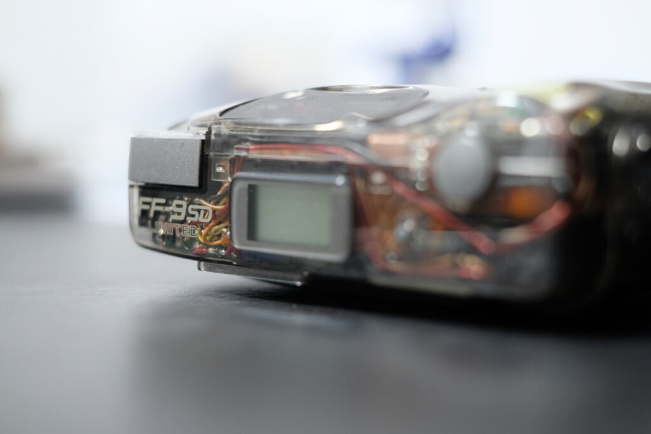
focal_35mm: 53
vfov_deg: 25.5
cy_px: 217
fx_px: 958
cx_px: 326
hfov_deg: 37.5
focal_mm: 35
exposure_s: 1/14
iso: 2000
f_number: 2.2
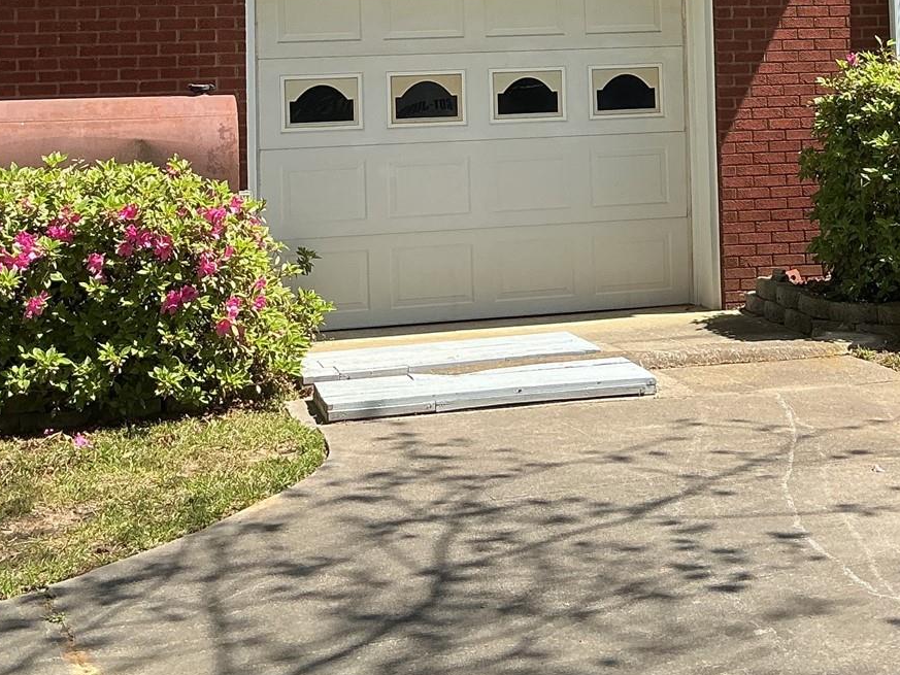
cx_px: 546
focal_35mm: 68
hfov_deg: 28.5
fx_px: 1768
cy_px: -28
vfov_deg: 20.8
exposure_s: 1/944
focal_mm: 3
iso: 25
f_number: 1.8
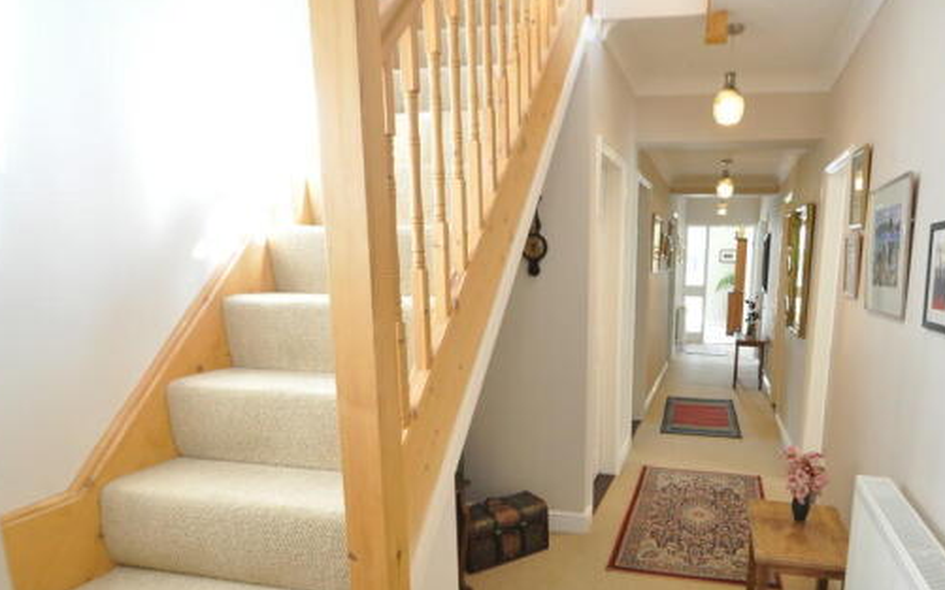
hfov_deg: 73.5
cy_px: 403
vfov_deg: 50.0
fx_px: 618
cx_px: 592
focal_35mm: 24
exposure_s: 1/160
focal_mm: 12
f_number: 3.8
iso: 1000
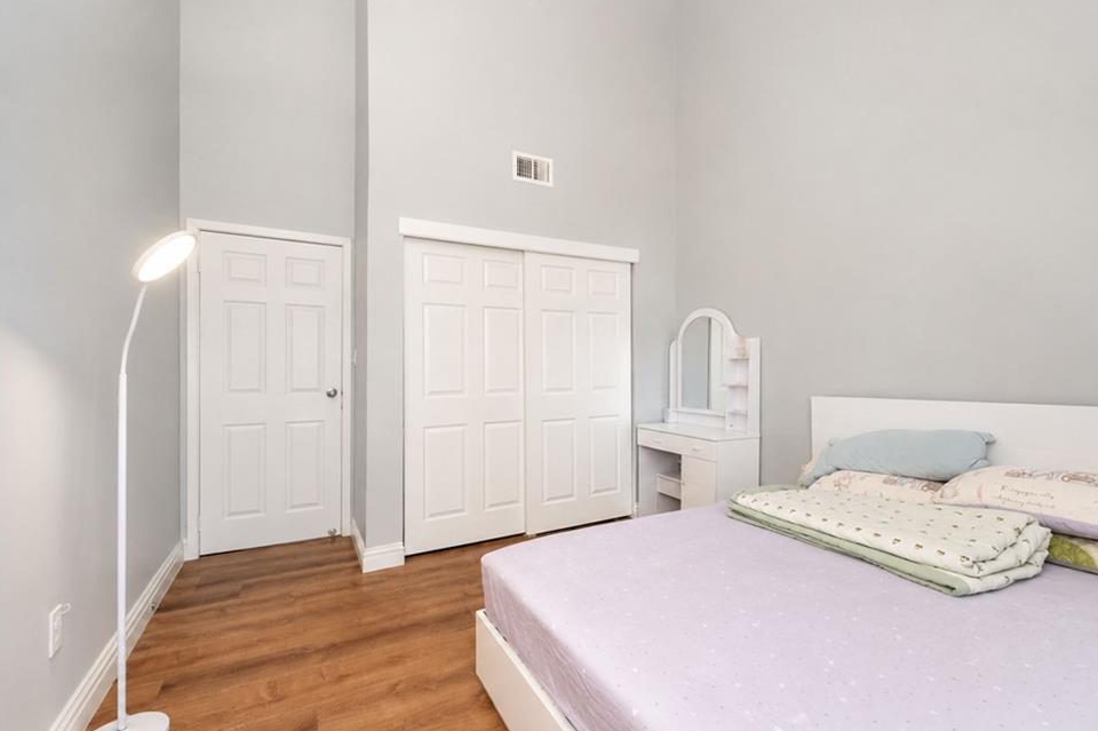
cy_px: 360
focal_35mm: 16
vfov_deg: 73.7
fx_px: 488
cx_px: 578
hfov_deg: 96.7
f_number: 8
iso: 1600
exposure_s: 1/60
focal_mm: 10
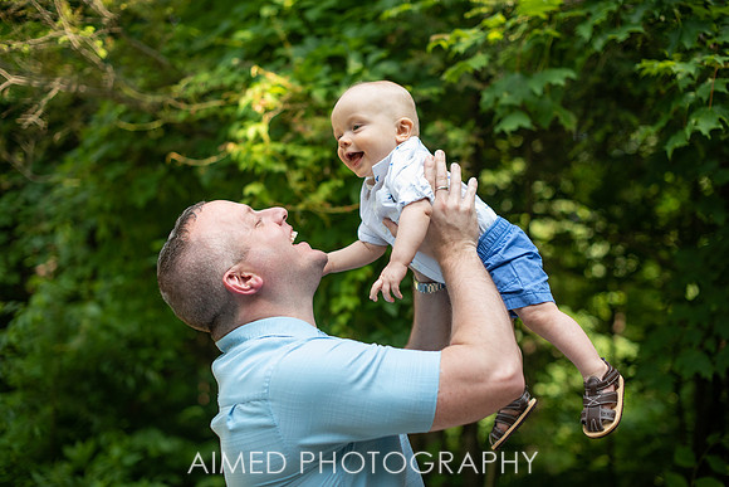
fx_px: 1013
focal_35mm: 50
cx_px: 364
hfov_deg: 39.6
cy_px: 244
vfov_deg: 27.0
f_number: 2.2
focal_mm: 50
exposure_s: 1/800
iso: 250
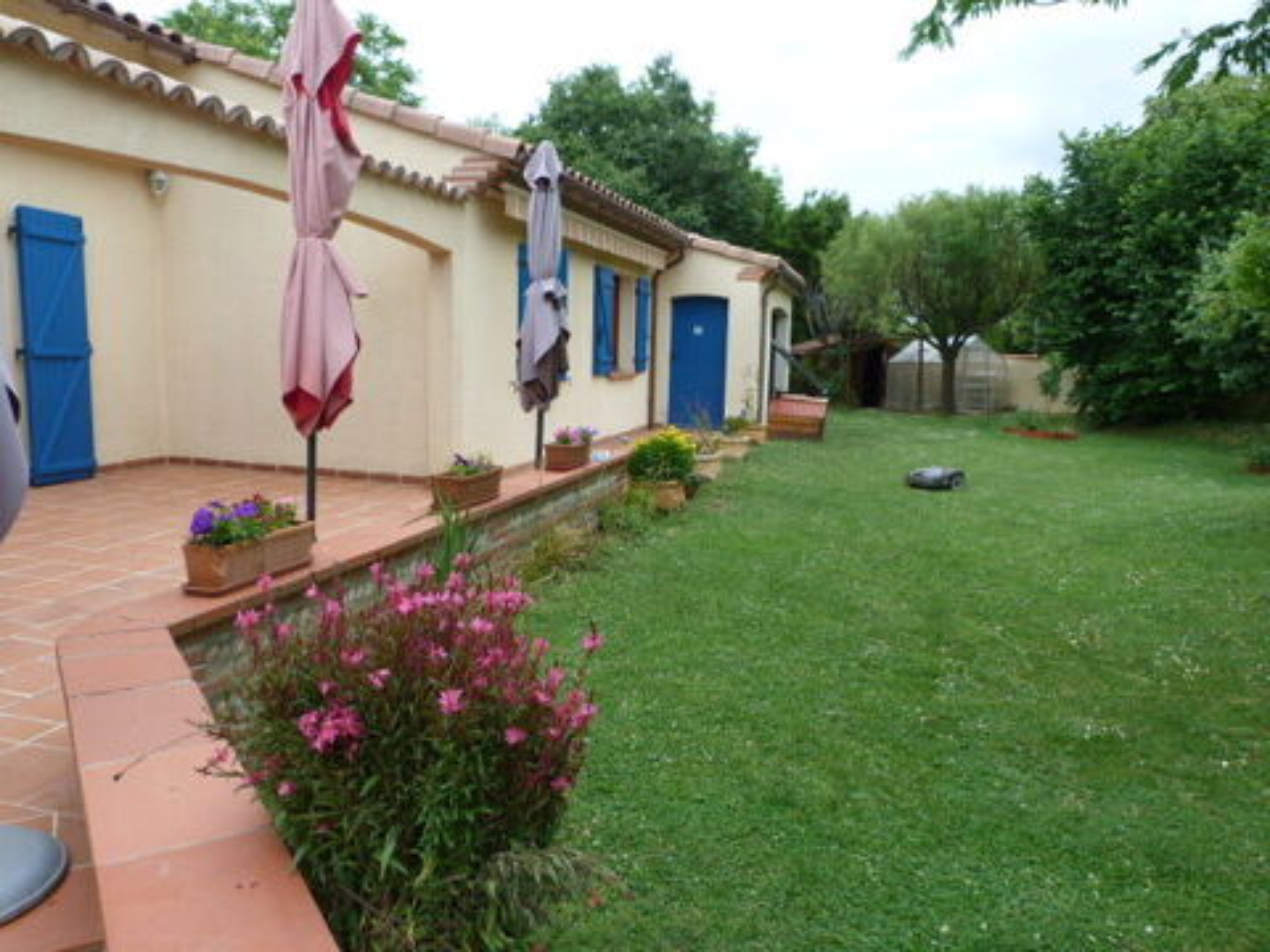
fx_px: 917
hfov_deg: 69.4
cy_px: 476
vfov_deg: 54.9
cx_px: 635
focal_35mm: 25
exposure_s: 1/200
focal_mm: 4.5
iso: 80
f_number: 4
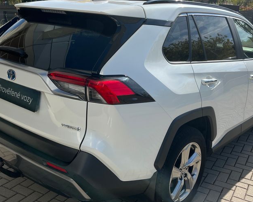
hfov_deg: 43.8
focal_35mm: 42
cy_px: 102
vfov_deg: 35.7
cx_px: 129
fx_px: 314
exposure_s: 1/2899
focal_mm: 5.1
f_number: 1.6
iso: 50
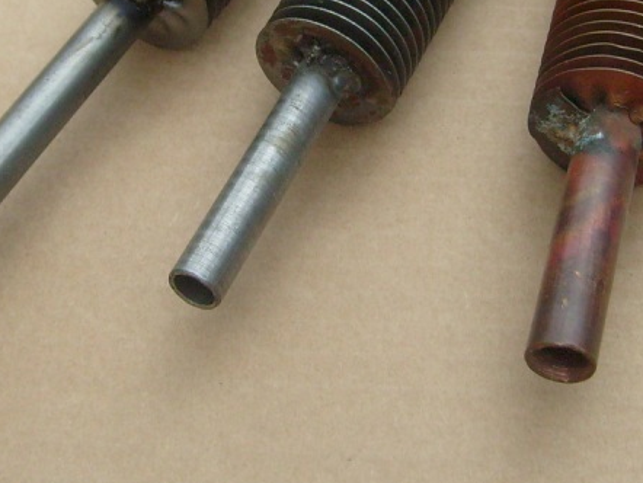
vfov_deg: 18.1
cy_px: 109
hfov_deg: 24.1
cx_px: 323
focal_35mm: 81
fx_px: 1505
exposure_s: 1/90
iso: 80
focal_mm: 5.8
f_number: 7.1
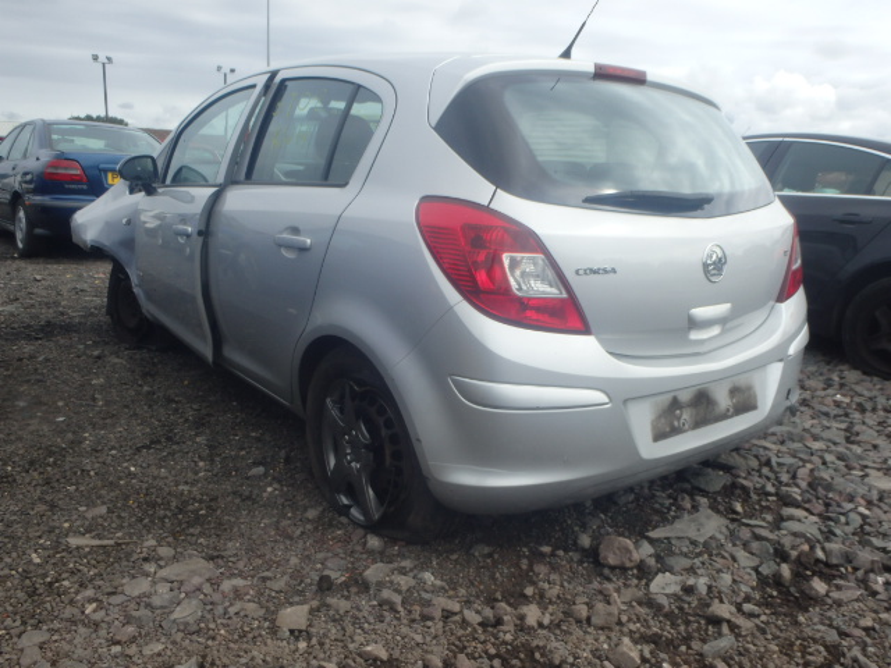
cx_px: 446
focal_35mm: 28
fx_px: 721
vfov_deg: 49.7
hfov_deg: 63.4
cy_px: 334
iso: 125
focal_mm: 5
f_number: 3.9
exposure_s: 1/800
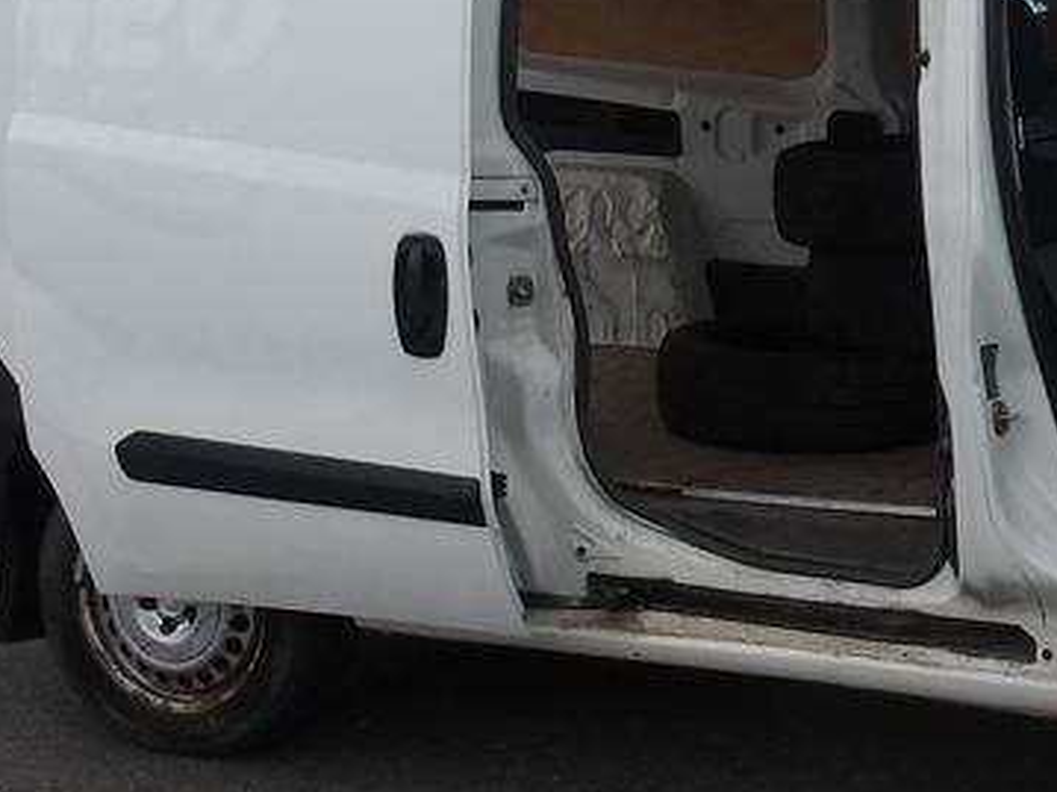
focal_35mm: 77
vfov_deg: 19.1
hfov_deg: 24.2
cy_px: 309
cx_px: 1072
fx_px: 2350
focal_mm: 4.9
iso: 100
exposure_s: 1/823
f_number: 3
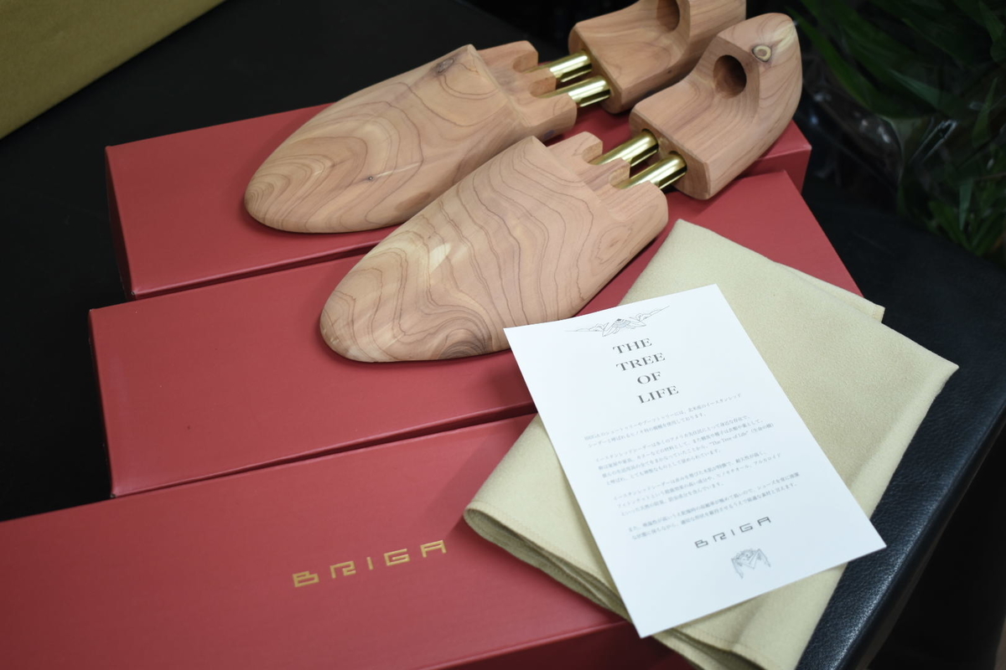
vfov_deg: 28.9
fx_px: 1299
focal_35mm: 46
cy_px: 335
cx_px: 503
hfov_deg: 42.3
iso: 400
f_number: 4.2
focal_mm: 31
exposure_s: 1/50
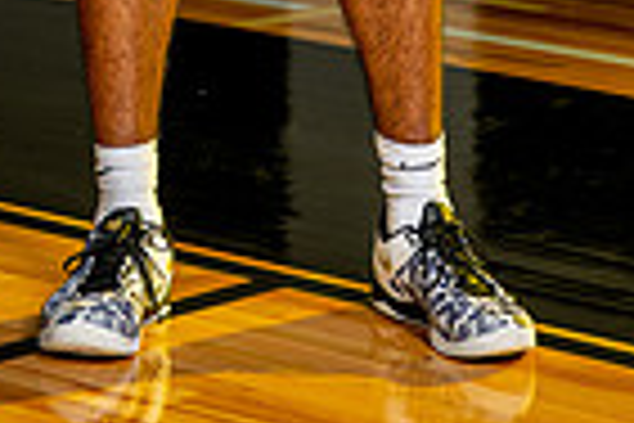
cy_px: -536
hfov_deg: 9.2
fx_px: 3927
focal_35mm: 223
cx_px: 355
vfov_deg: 5.9
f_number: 6.3
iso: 100
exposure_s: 1/200
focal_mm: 70
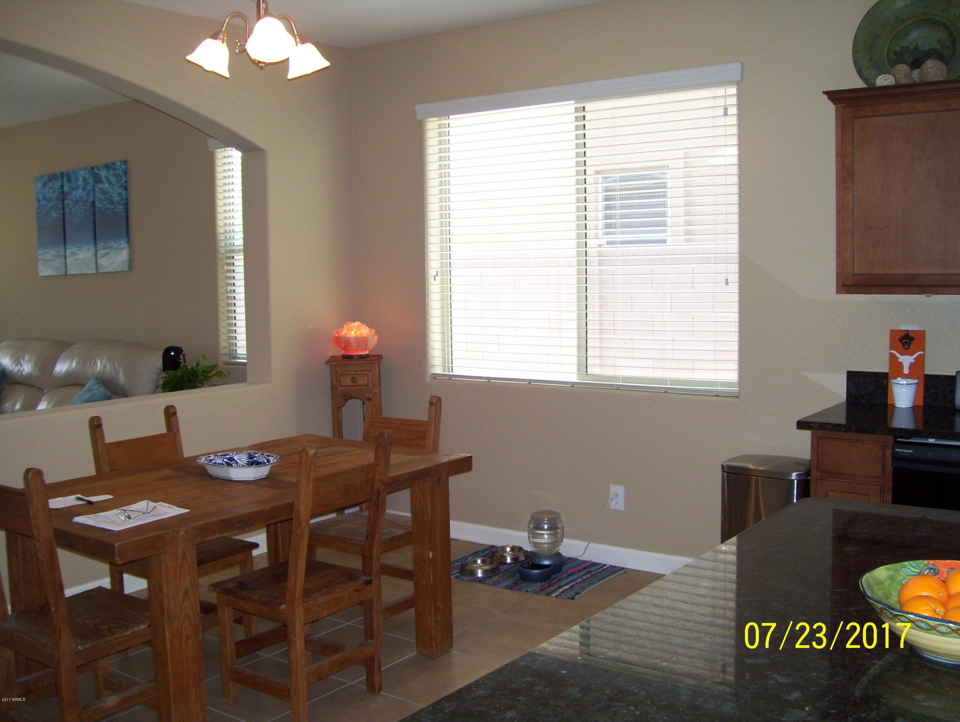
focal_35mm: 36
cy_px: 361
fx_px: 1000
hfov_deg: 51.3
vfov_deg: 39.7
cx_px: 480
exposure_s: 1/60
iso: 160
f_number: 2.7
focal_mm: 6
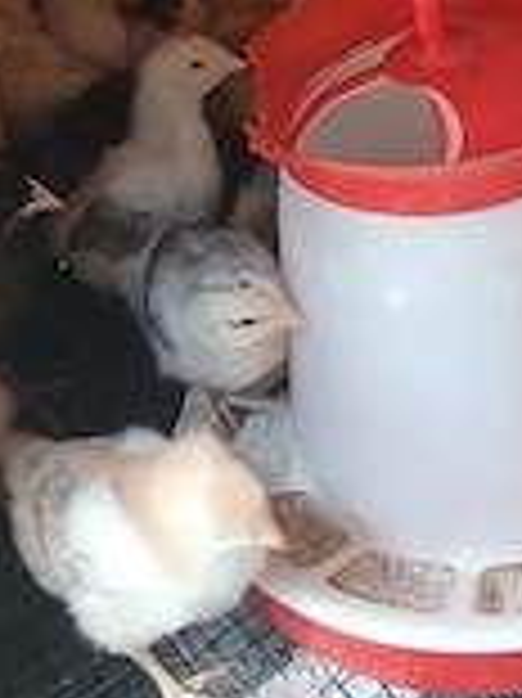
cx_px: 441
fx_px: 1349
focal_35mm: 67
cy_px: -41
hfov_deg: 21.5
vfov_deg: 27.0
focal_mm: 3.98
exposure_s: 1/33.3
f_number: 1.8
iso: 200
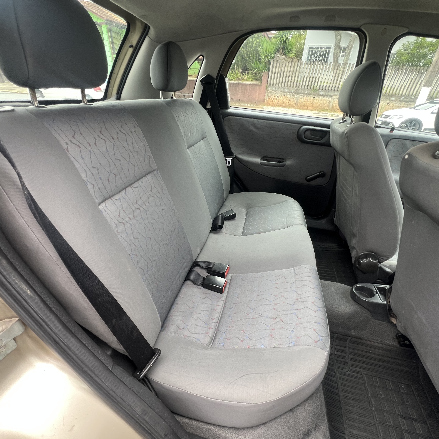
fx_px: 230
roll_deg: -2.8
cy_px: 229
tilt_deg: -33.4
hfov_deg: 87.4
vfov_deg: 87.4
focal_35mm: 16
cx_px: 219
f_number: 1.8
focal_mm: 1.57
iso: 100
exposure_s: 1/99
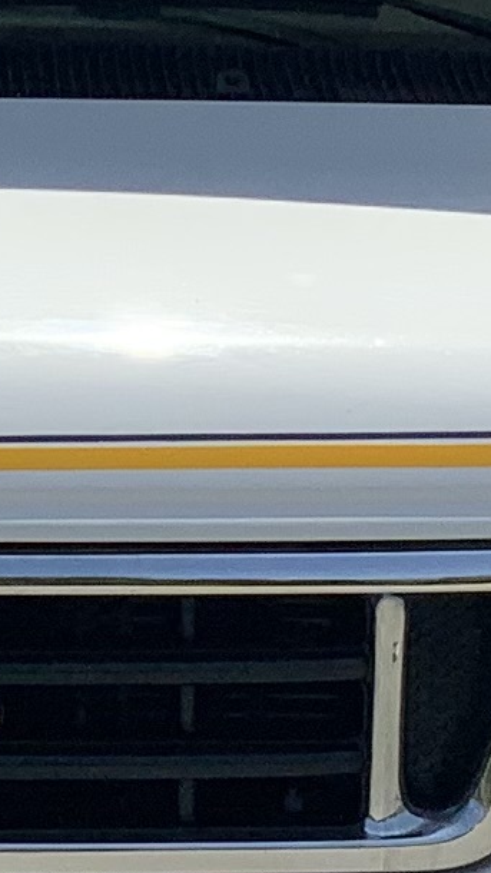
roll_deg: -1.3
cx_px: -182
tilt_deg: -4.8
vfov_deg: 10.3
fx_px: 4839
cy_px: 137
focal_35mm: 209
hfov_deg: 5.8
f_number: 1.8
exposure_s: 1/2959
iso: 20
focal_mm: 3
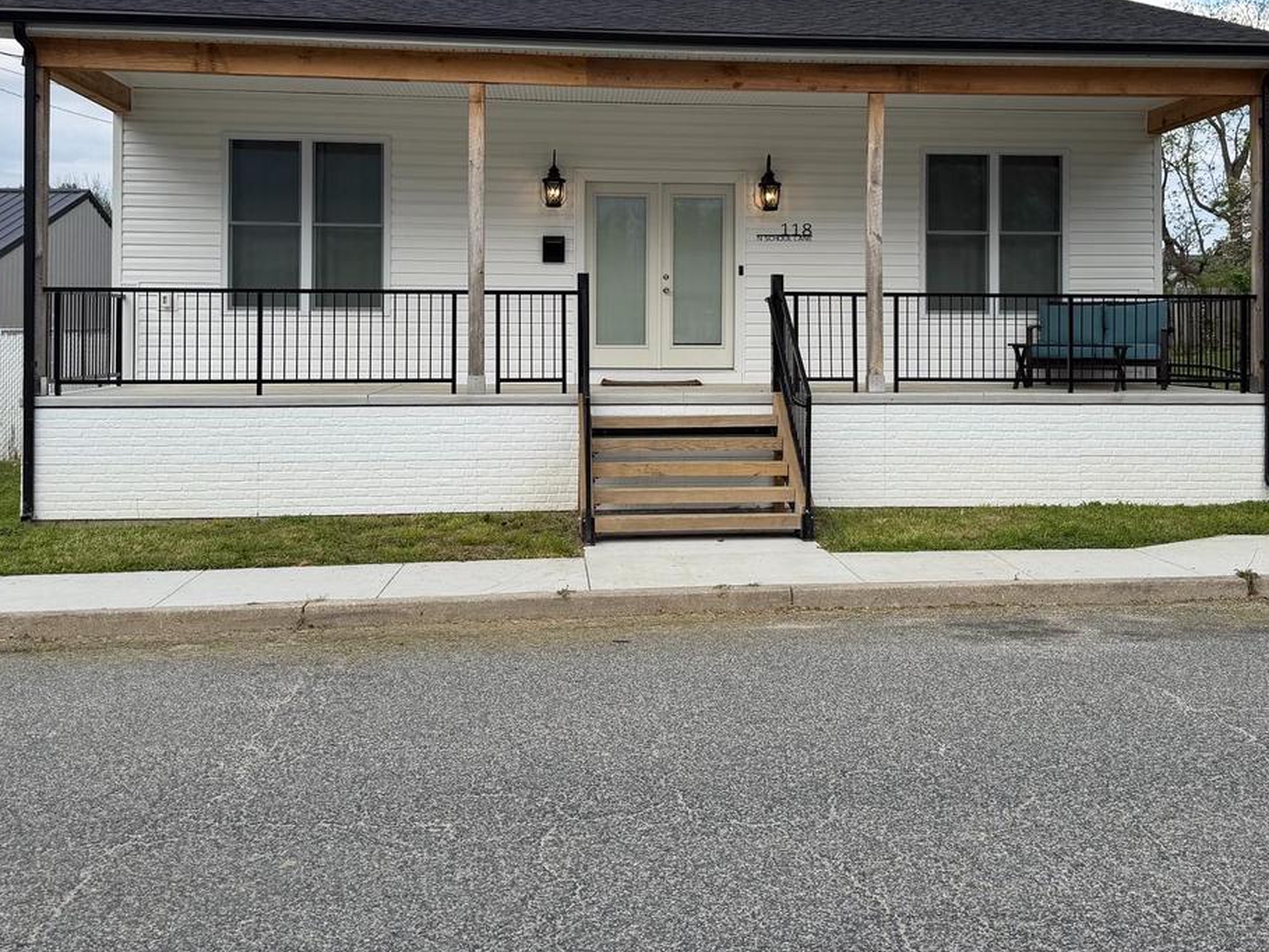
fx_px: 1393
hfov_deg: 48.8
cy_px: 311
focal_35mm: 38
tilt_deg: +0.2
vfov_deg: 37.3
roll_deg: +0.1
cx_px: 726
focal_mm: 6.76
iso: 80
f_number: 1.78
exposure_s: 1/2110
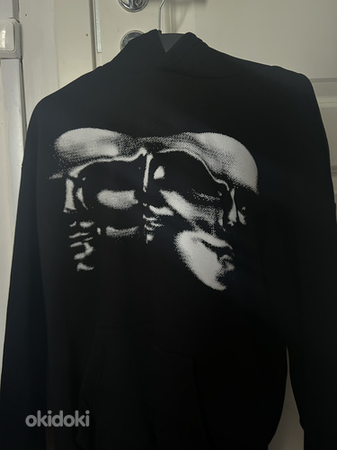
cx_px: 168
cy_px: 225
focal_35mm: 26
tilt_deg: -5.2
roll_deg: +2.1
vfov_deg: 67.3
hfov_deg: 53.1
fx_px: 337
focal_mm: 5.7
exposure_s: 1/30
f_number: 1.5
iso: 800
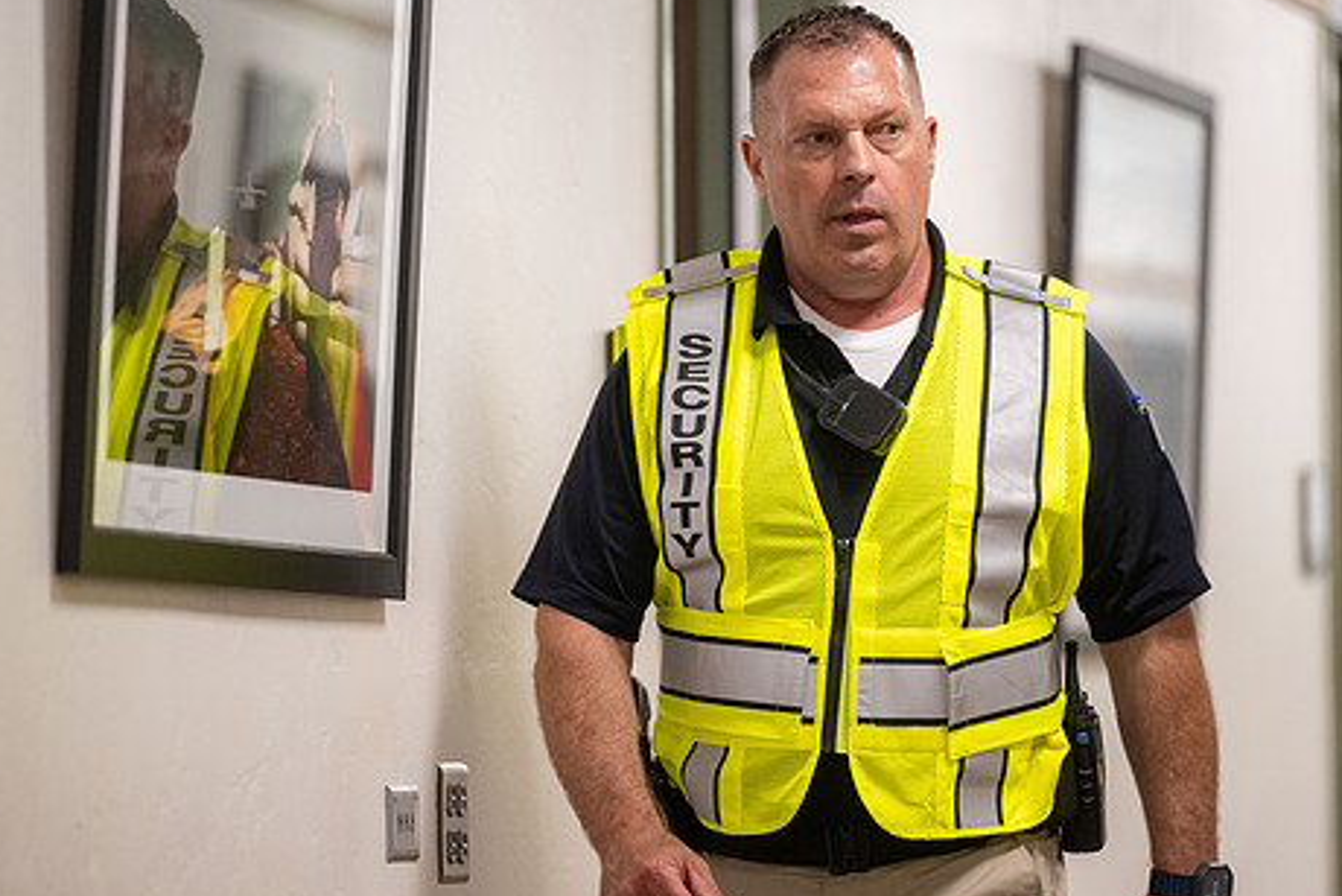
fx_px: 9396
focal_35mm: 252
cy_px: 425
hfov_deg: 8.2
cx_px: 753
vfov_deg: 5.5
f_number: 2.8
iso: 2000
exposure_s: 1/500
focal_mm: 200
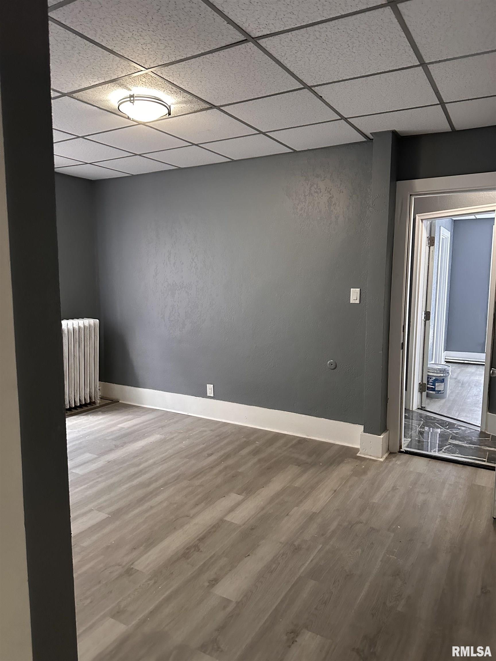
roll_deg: +0.3
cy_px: 330
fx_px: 459
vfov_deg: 71.6
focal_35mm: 24
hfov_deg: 56.8
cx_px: 248
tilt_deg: -9.1
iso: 640
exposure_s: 1/60
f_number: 1.78
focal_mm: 6.86
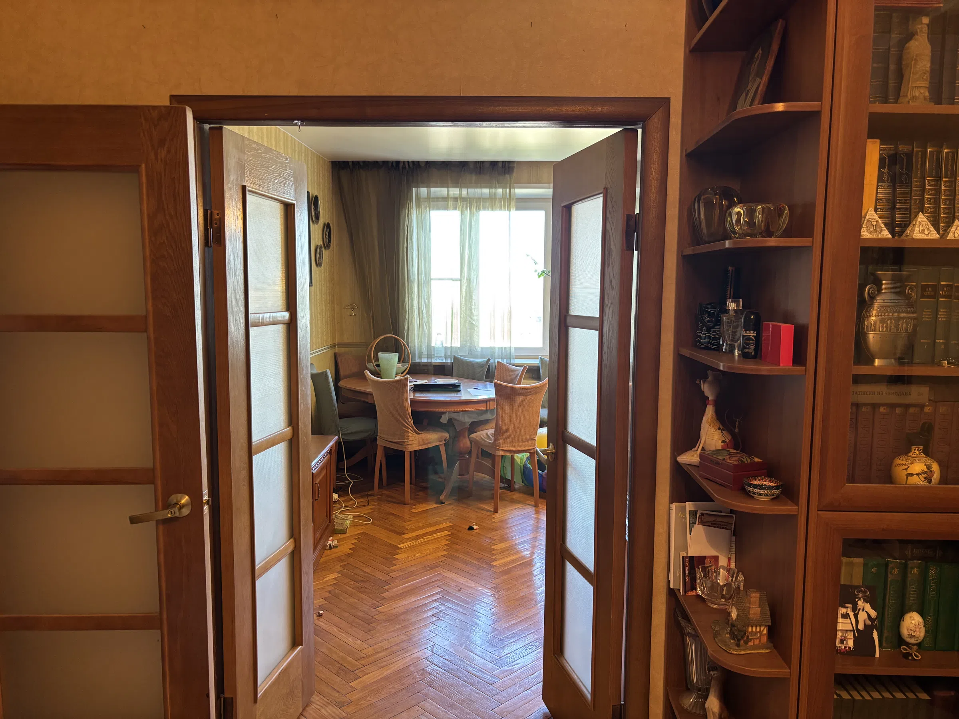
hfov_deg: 67.3
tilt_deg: -6.3
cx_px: 480
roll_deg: -0.6
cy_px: 360
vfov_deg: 53.1
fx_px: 720
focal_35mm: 26
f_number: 1.6
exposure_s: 1/50
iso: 200
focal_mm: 5.96
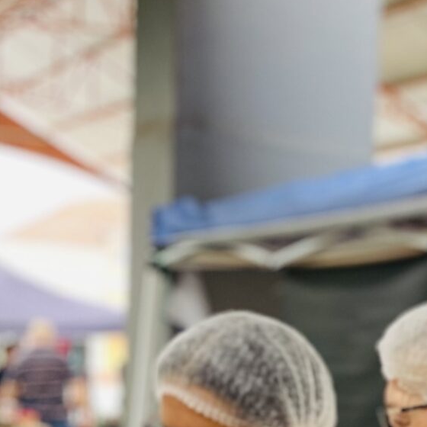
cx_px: 682
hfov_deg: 15.1
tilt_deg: -7.5
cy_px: 601
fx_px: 1465
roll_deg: -4.3
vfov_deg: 15.5
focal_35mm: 105
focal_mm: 4.2
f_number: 1.6
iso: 125
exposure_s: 1/115
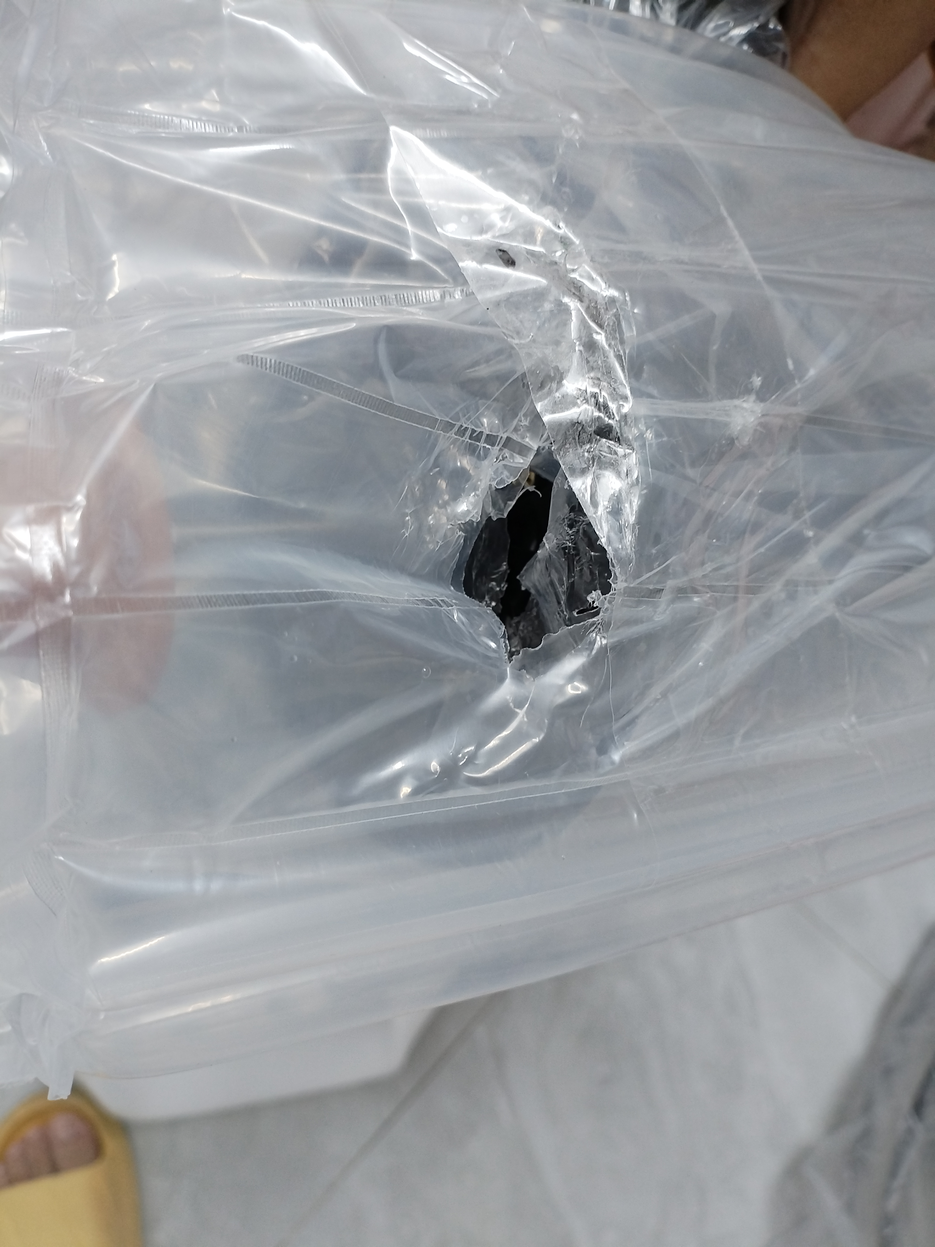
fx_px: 936
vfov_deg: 67.3
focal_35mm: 26
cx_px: 468
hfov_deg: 53.1
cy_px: 624
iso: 238
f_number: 1.8
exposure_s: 1/25
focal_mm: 4.25
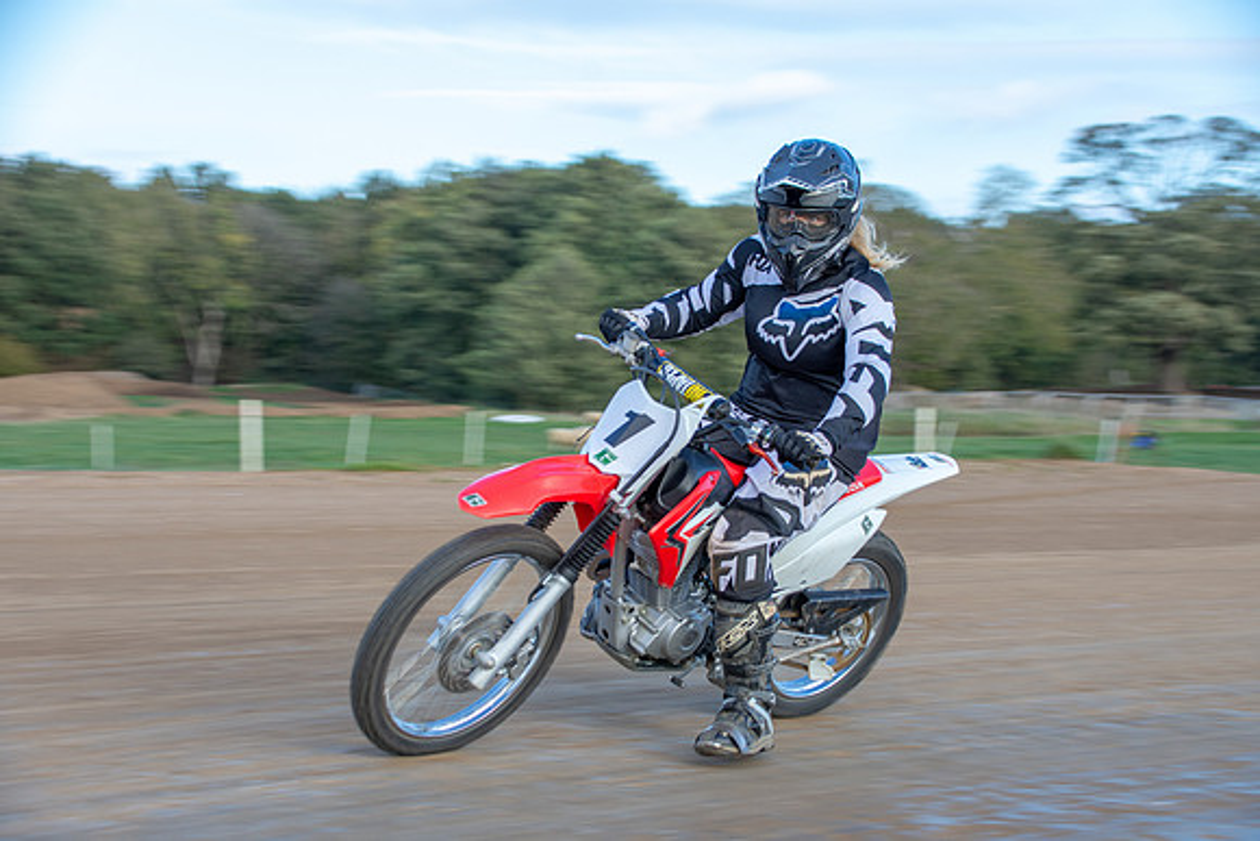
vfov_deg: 16.3
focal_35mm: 84
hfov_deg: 24.2
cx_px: 630
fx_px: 2941
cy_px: 420
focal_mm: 56
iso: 200
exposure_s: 1/200
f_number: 7.1
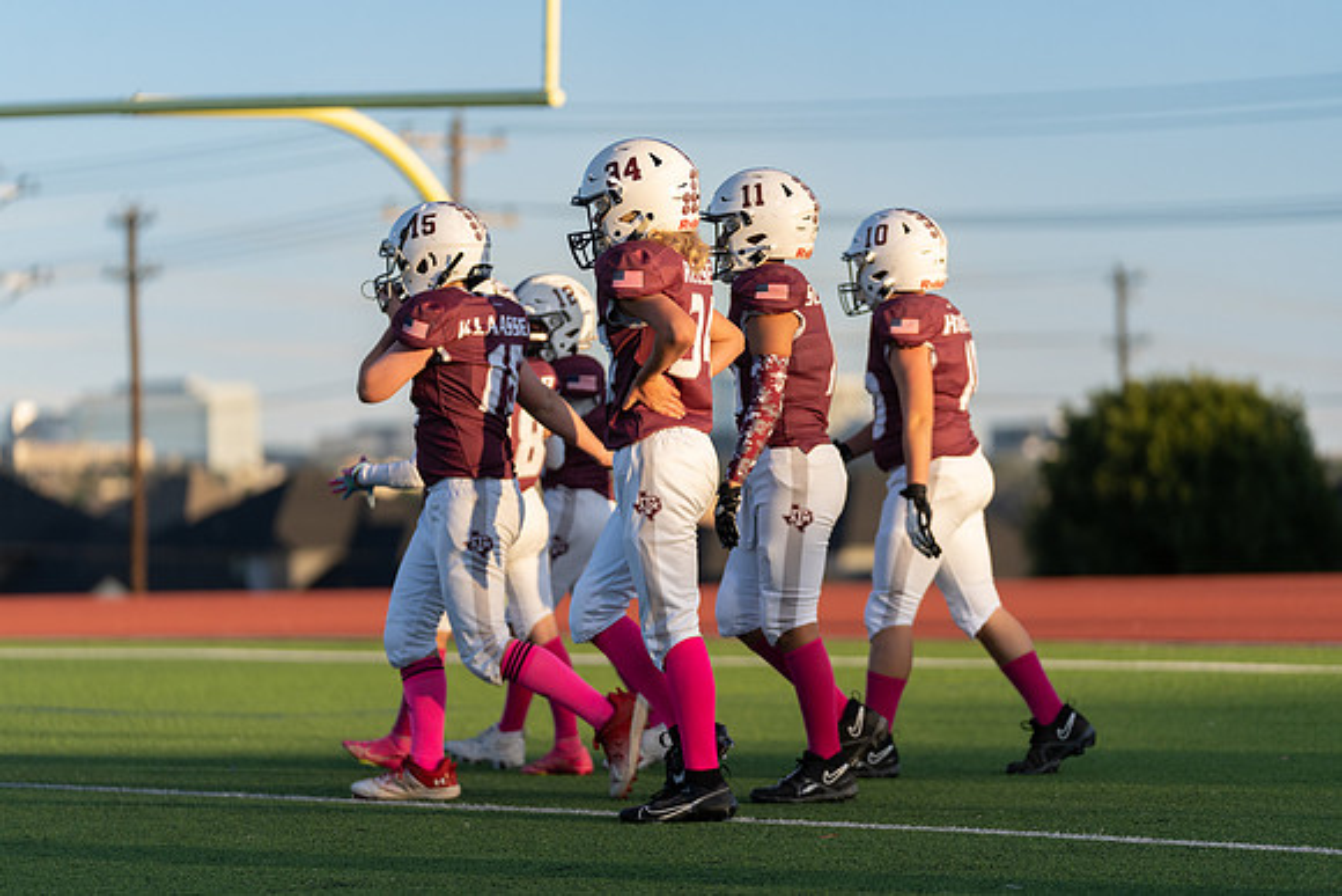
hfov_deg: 13.0
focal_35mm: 158
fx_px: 5908
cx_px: 671
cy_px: 448
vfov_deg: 8.7
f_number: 2.8
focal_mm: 152
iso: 250
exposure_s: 1/2000
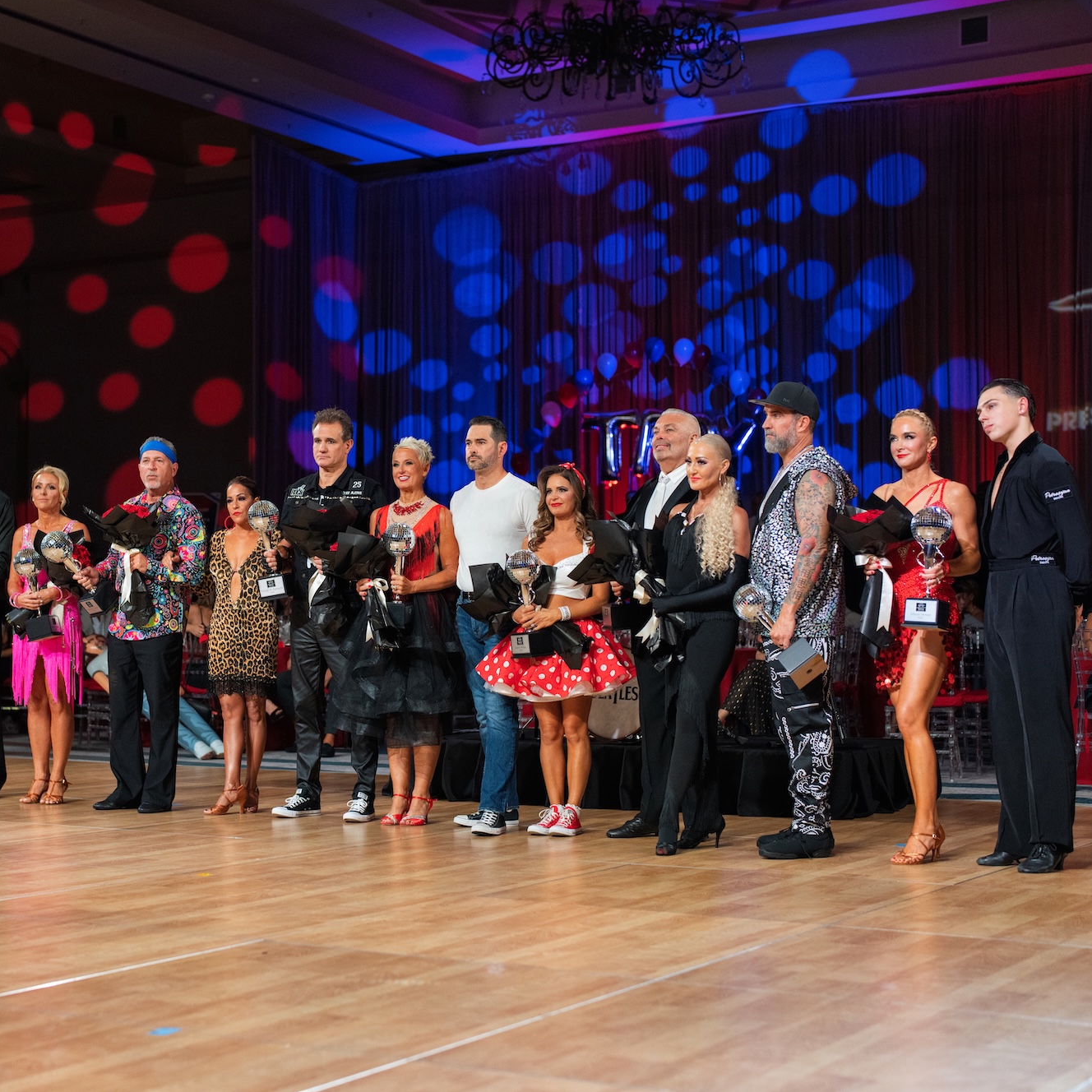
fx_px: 2284
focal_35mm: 64
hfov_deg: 26.7
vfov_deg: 26.9
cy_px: 545
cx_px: 334
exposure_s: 1/250
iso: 1250
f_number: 2.2
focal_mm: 50
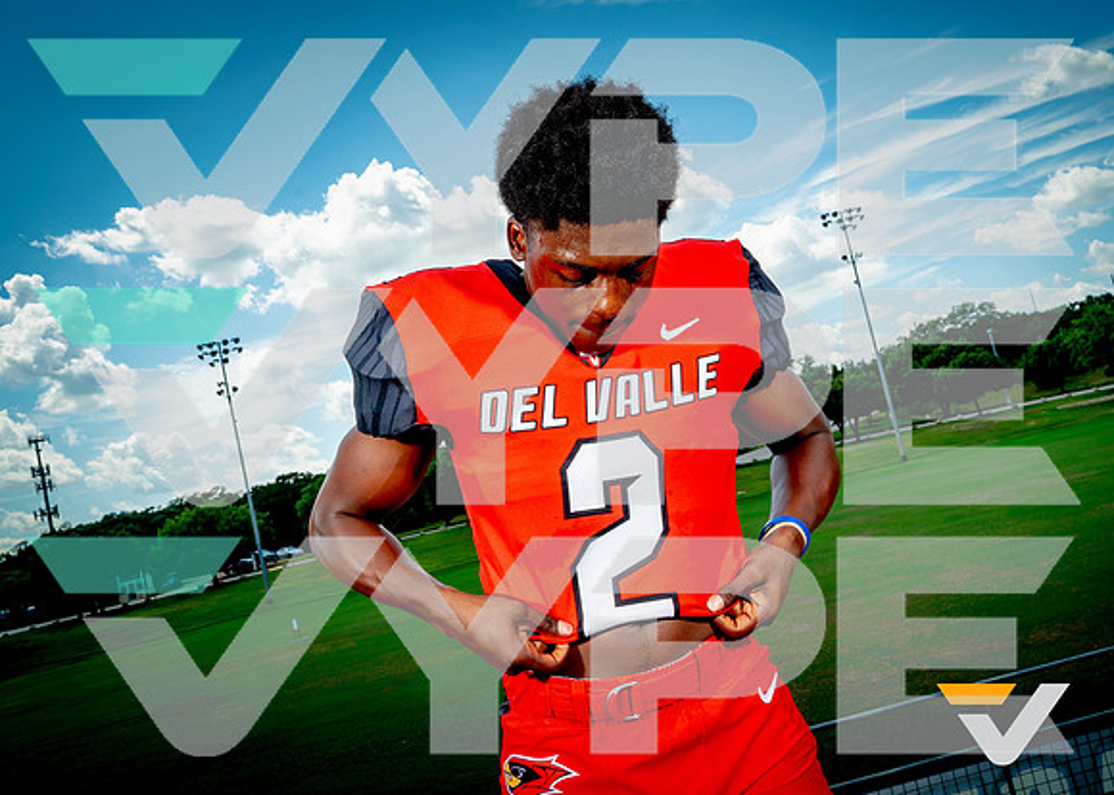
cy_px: 398
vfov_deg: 46.4
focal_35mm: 29
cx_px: 557
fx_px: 927
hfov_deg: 62.0
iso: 100
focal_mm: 28
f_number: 11
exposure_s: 1/125
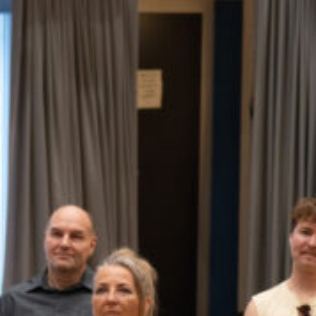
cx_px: -82
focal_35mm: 244
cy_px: 230
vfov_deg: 7.2
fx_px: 2520
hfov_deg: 7.1
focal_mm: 50
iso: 1000
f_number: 1.8
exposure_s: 1/320
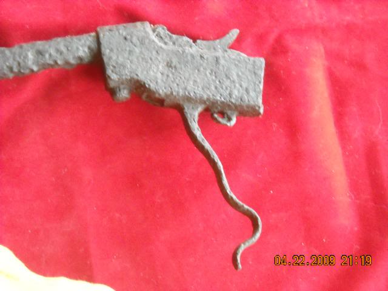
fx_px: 942
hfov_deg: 23.3
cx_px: 194
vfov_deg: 17.6
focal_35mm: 84
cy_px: 146
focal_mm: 13.73
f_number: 4.1
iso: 766
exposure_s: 1/8
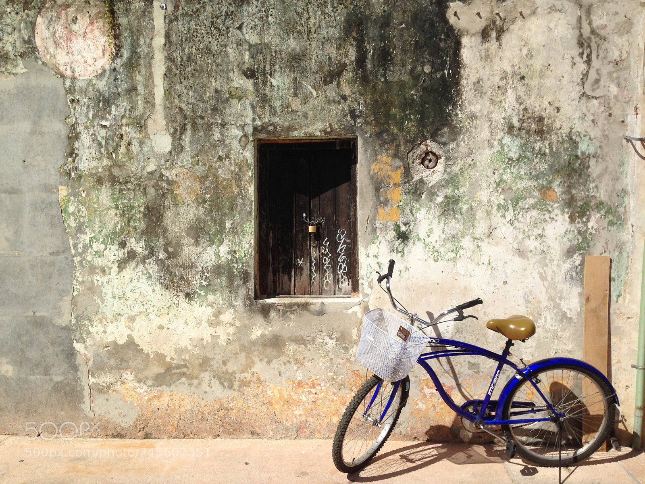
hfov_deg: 55.4
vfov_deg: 42.9
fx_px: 615
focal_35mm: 33
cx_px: 322
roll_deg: +0.1
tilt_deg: -2.8
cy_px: 242
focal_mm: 4.12
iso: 50
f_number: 2.4
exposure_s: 1/3012
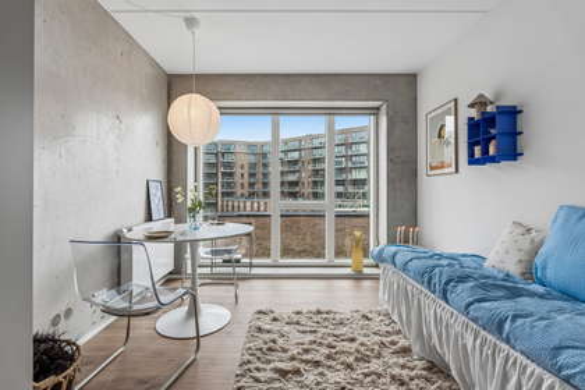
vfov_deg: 70.4
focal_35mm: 17
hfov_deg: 93.3
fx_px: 276
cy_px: 195
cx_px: 292
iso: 200
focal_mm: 17
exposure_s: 1/15
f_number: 8
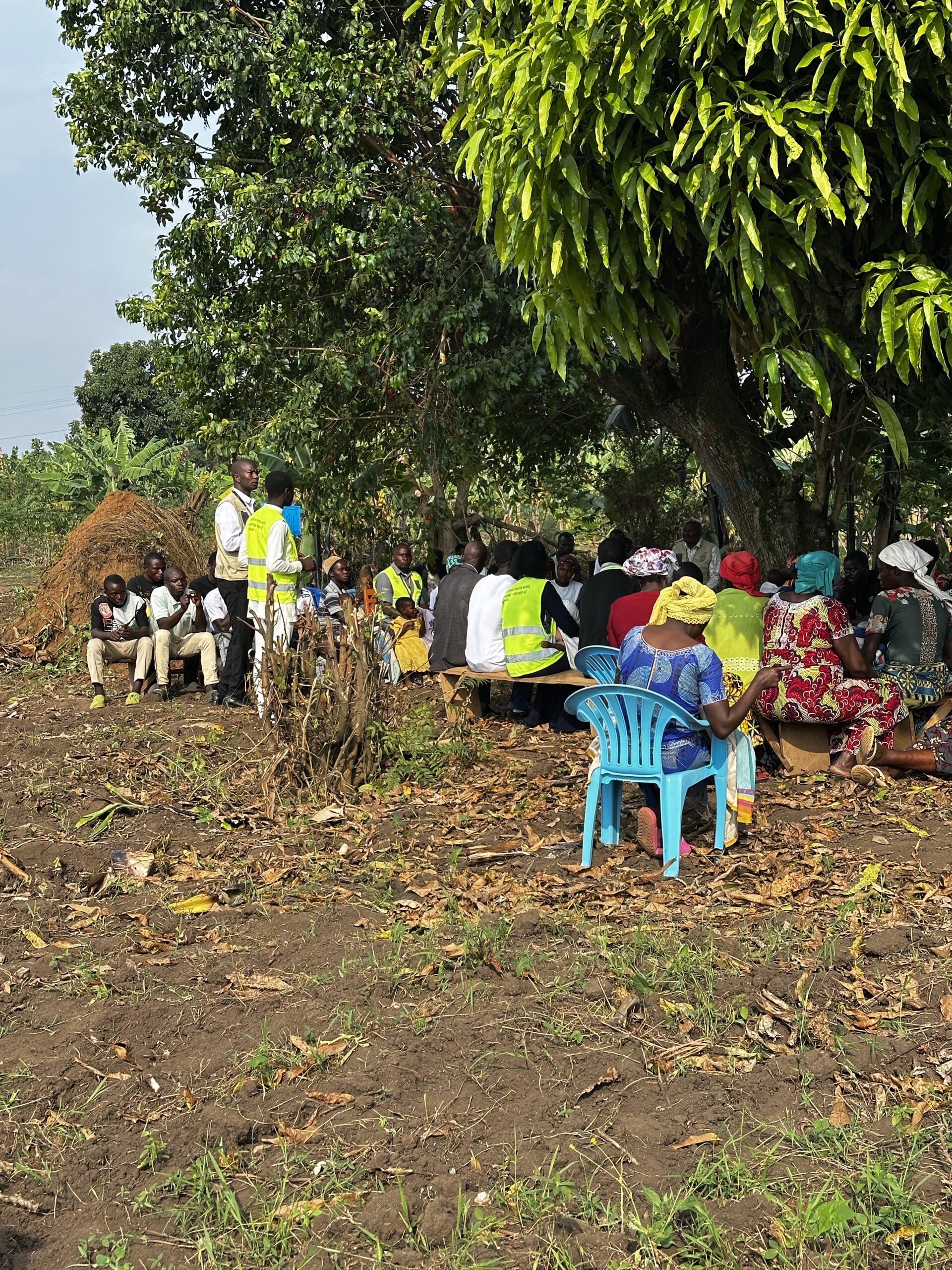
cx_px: 476
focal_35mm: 48
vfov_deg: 39.7
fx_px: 1760
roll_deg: +0.4
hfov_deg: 30.3
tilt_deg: -0.4
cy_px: 635
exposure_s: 1/1242
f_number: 1.78
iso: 64
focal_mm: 6.86
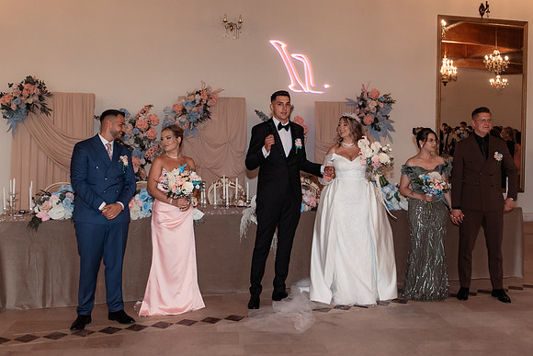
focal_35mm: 40
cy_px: 151
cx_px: 276
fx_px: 598
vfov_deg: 33.1
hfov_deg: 48.0
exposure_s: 1/250
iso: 1250
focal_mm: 35
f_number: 3.5
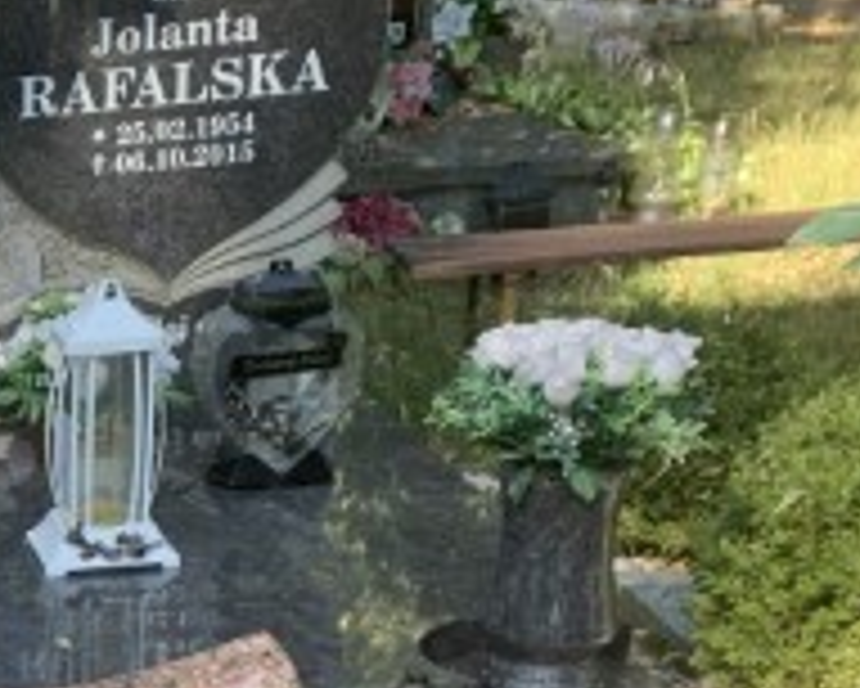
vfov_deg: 17.2
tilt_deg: -24.5
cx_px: -567
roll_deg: +7.2
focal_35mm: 85
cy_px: 845
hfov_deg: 18.7
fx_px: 2165
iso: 25
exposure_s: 1/125
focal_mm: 4.25
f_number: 1.8
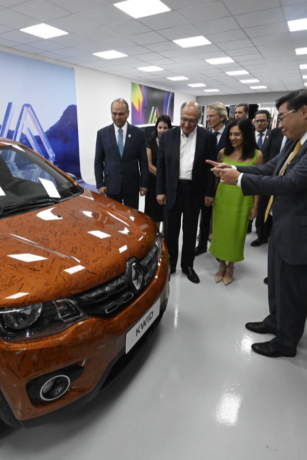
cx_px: 127
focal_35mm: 22
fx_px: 281
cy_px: 223
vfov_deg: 78.6
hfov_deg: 56.9
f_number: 9
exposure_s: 1/320
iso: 6400
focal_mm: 14
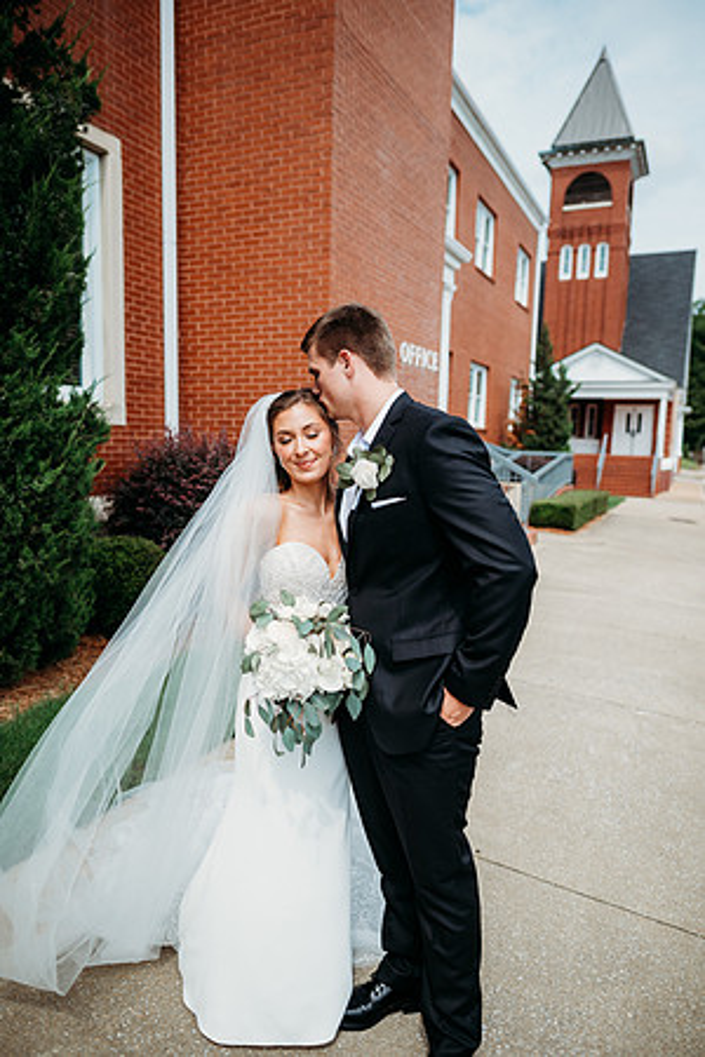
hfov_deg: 53.1
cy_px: 528
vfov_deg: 73.7
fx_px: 705
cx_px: 352
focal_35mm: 24
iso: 100
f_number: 2.5
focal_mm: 24
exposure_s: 1/1250
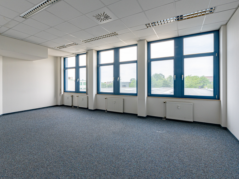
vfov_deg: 74.7
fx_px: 117
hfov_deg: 90.8
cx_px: 109
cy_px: 88
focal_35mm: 17
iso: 200
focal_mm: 14
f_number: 16
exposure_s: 1/20
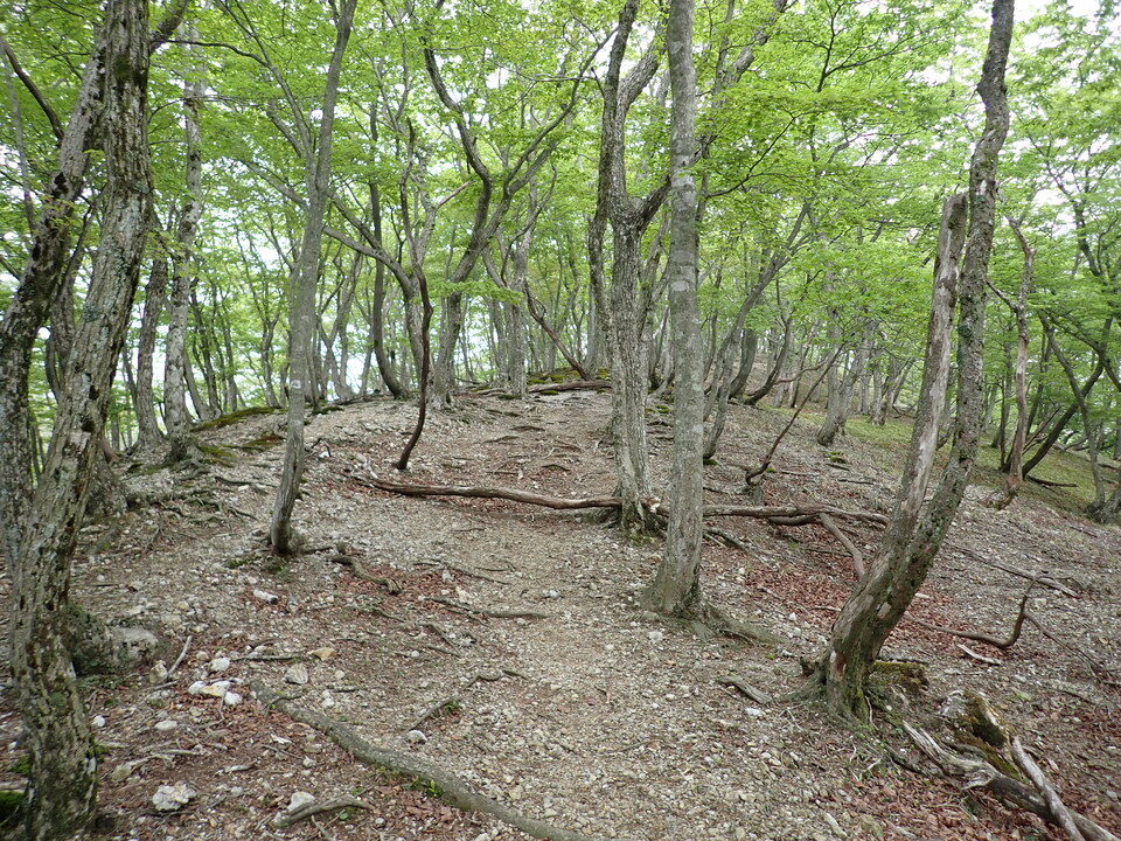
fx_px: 810
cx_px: 560
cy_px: 420
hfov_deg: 69.4
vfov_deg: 54.9
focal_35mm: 25
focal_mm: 4.5
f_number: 2
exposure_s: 1/125
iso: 100
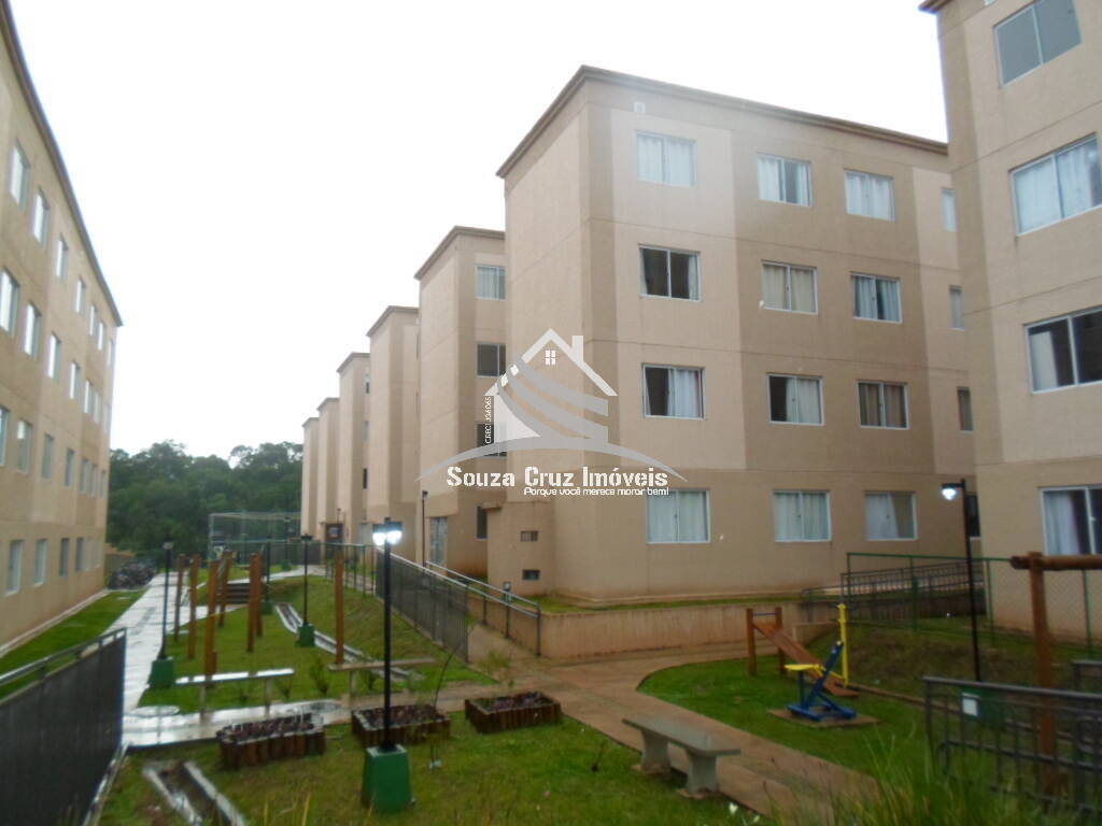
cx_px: 551
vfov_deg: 54.9
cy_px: 413
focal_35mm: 25
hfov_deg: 69.4
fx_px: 796
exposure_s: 1/125
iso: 120
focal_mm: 4.5
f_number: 2.5
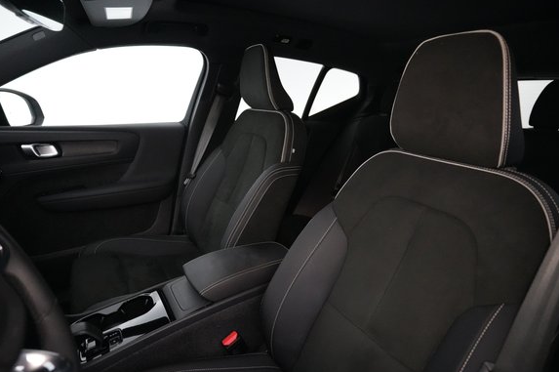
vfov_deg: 64.4
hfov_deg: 86.9
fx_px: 295
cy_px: 200
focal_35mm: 19
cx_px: 275
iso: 12800
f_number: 2.8
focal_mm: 17
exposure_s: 1/320
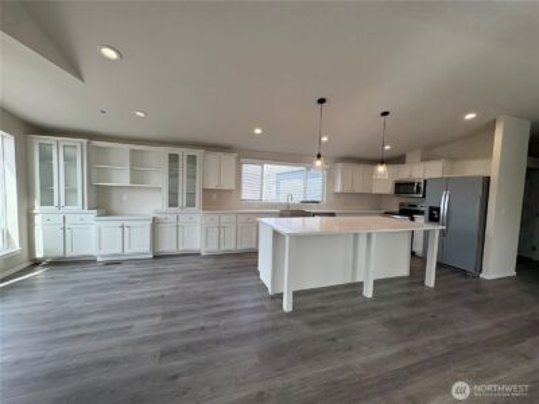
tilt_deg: -3.3
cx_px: 270
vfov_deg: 85.7
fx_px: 218
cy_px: 202
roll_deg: -1.5
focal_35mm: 14
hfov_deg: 102.1
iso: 64
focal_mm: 2.22
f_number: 2.2
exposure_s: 1/242
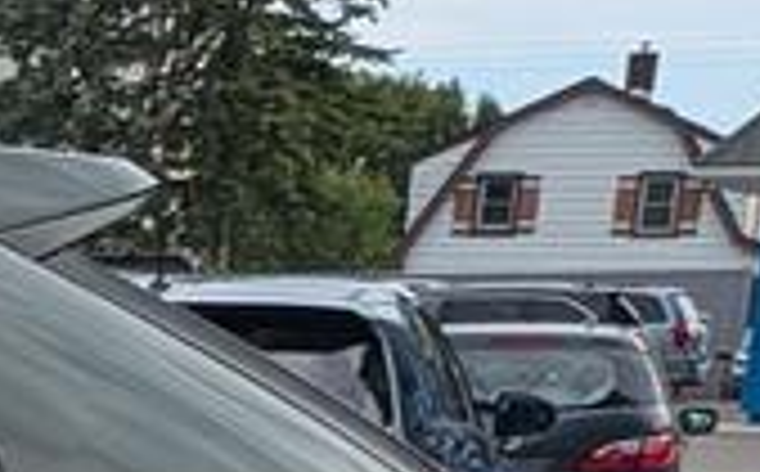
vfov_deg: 6.1
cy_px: 1254
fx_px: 4156
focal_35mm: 201
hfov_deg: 8.6
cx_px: -1527
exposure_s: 1/1247
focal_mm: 5.43
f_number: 1.89
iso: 48
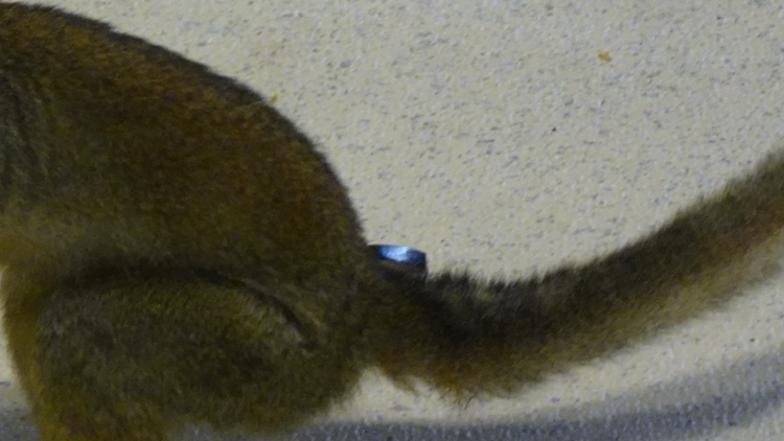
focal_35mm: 372
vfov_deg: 3.3
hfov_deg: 5.8
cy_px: 130
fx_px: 7734
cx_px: 214
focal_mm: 29.41
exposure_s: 1/125
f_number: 5.6
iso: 800
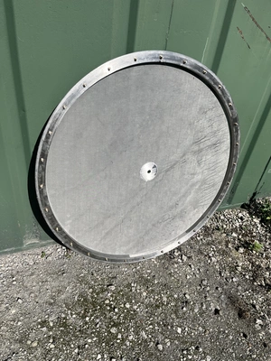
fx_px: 271
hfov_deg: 53.1
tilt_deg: -33.7
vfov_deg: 67.3
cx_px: 136
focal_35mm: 26
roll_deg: -5.4
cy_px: 180
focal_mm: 5.1
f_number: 1.6
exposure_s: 1/4651
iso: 50
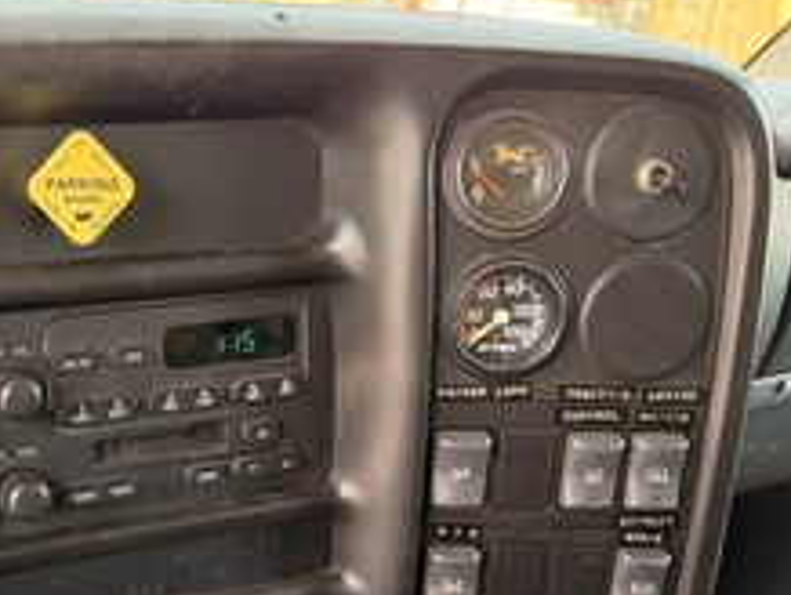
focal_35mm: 44
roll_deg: -2.6
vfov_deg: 32.6
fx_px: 1007
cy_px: 403
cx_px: 138
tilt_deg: -23.4
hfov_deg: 40.8
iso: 200
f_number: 1.78
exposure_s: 1/102
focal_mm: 6.76
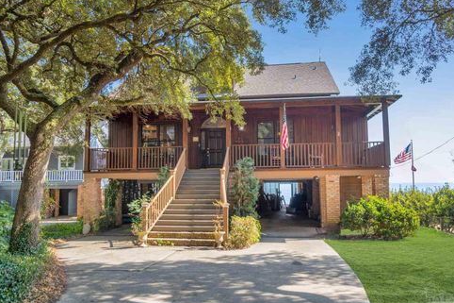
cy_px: 153
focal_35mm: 28
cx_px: 228
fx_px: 353
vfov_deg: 46.4
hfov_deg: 65.5
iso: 160
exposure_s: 1/1250
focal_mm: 18
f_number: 4
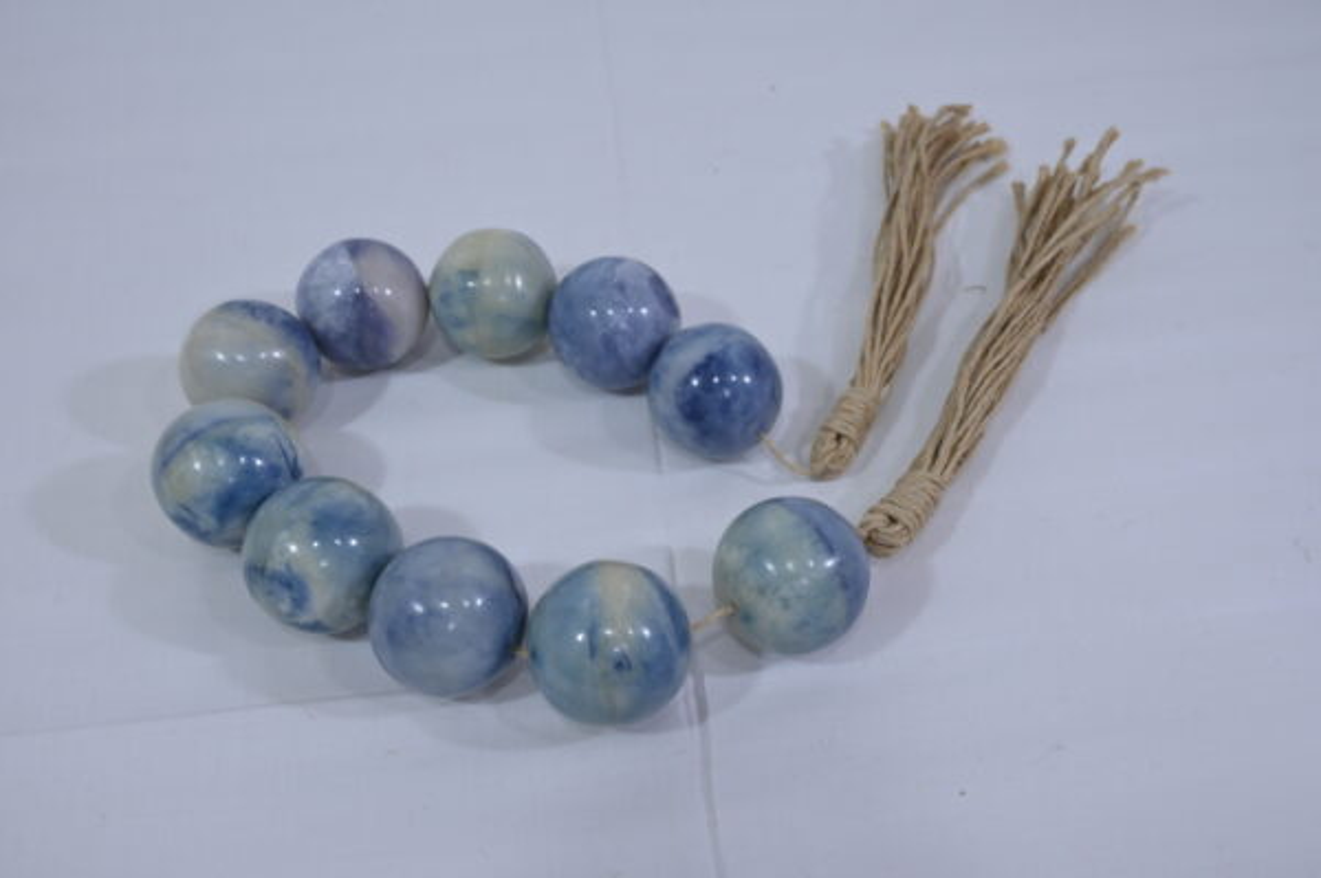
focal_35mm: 35
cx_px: 660
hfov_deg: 54.5
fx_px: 1283
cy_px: 439
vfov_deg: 37.8
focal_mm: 35
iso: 640
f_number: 9
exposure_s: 1/125
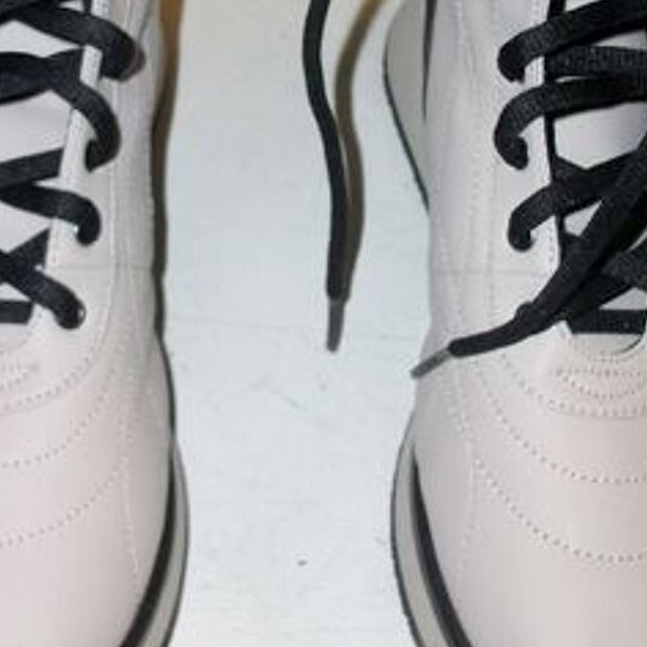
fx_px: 1523
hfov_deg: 24.0
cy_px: 208
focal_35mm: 72
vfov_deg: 23.9
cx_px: 289
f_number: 2.9
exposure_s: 1/40
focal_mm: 5.7
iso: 125
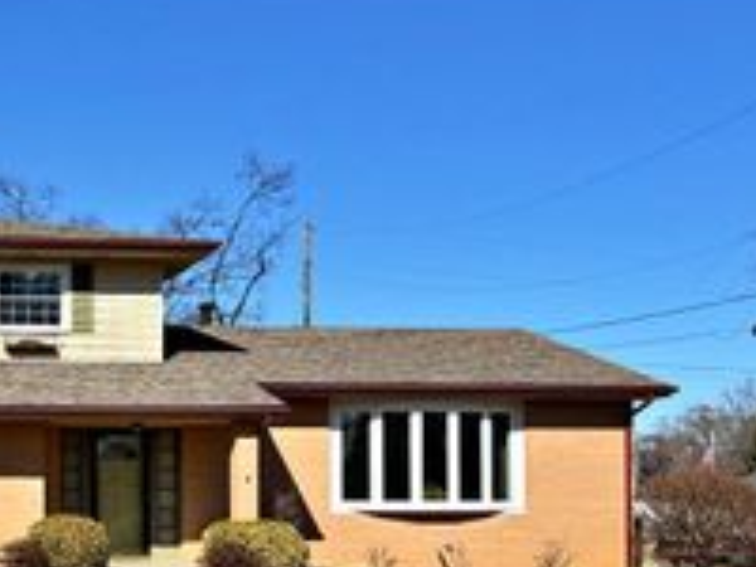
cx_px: -34
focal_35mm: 60
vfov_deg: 24.0
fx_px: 1310
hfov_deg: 29.6
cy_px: 471
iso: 80
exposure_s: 1/5714
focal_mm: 6.76
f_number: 1.78
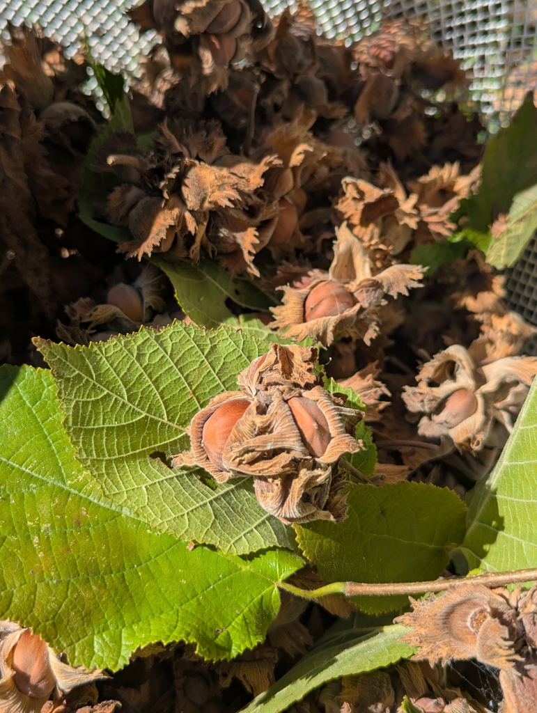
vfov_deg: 39.6
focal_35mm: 48
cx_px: 268
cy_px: 356
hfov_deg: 30.3
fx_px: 990
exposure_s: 1/1582
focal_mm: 6.81
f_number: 1.85
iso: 44
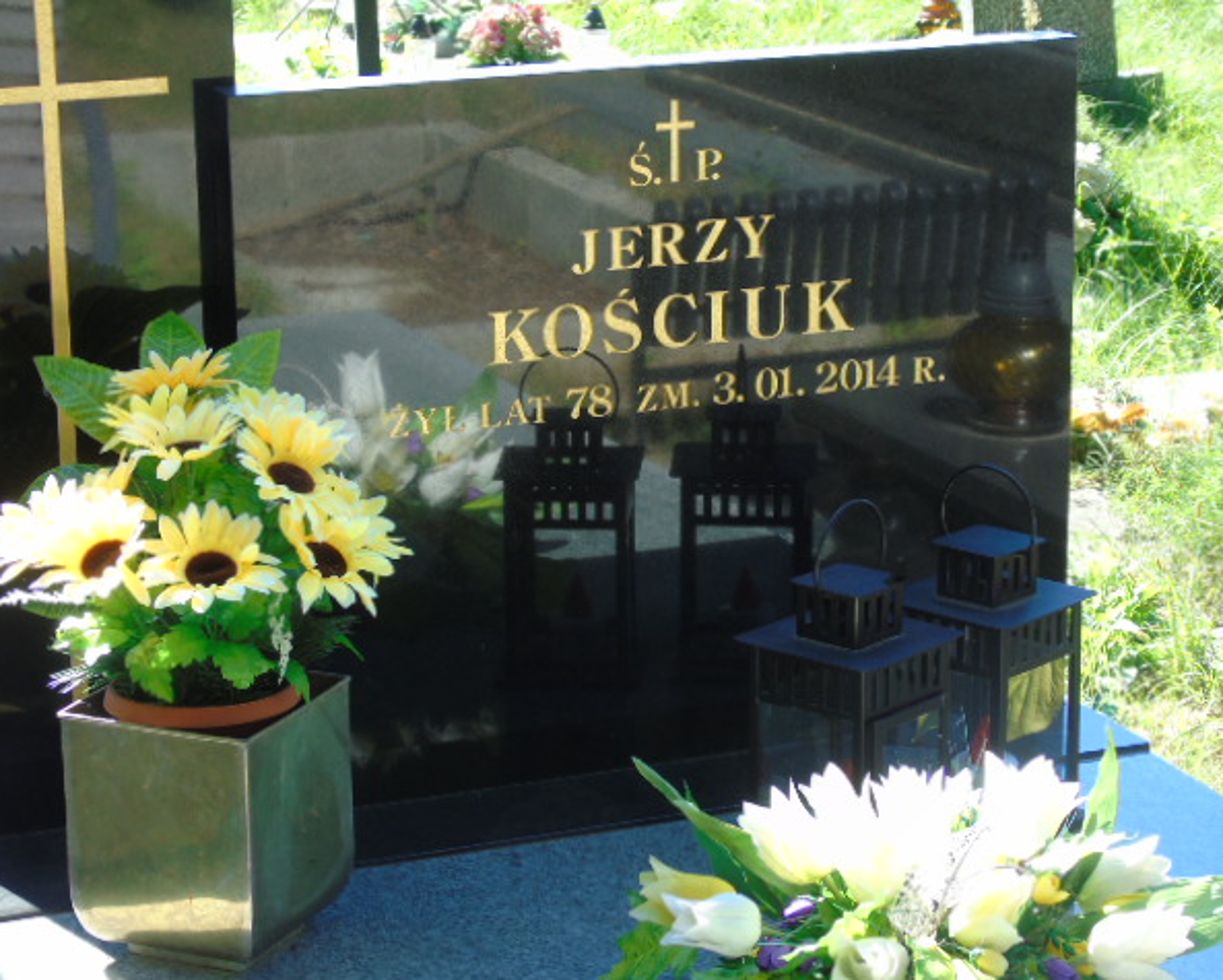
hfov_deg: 19.4
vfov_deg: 15.6
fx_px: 3585
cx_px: 648
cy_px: 491
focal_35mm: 99
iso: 80
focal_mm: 17
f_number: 4.3
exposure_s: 1/80
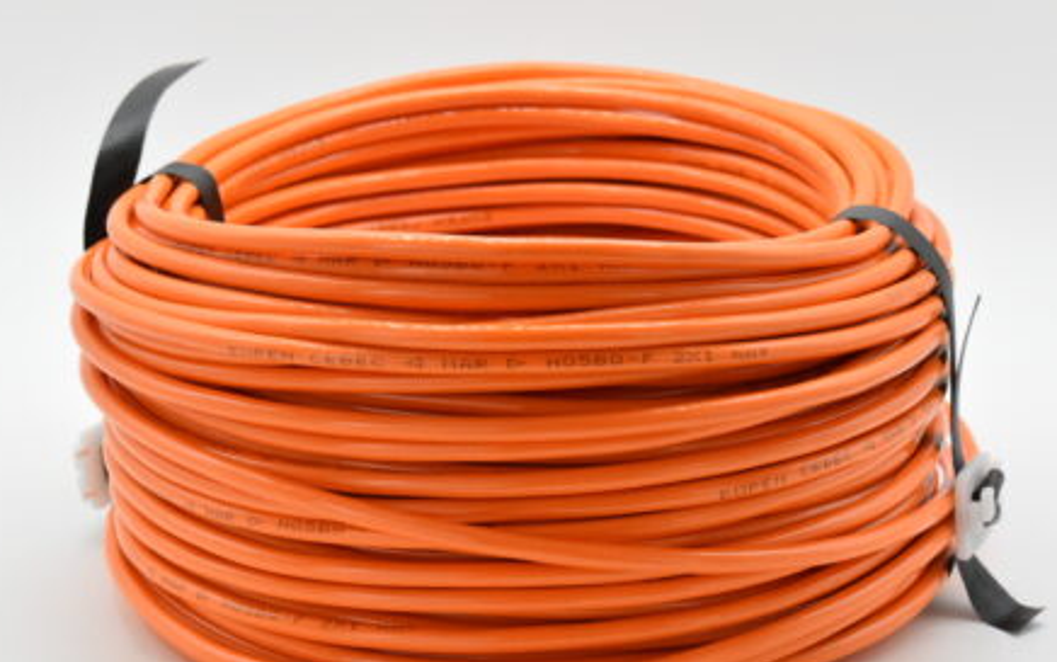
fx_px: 3335
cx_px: 536
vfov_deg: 11.3
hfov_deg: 18.0
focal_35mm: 116
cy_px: 364
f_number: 8
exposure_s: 1/800
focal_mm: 55
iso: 1600
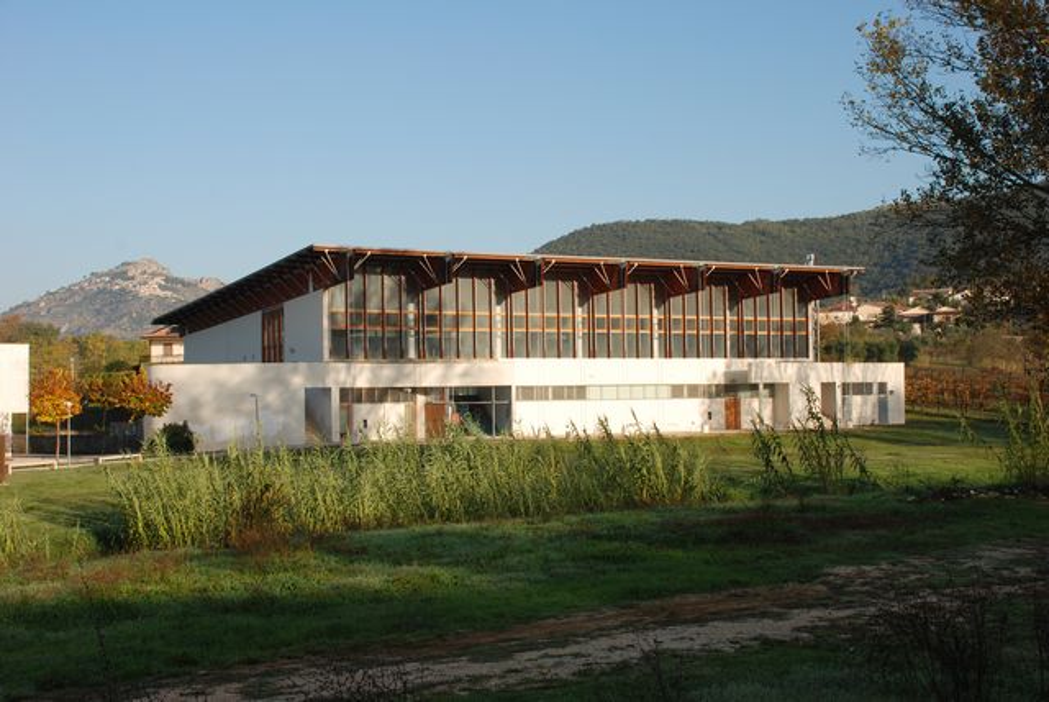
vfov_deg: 29.0
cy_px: 351
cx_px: 524
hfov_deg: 42.3
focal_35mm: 46
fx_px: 1356
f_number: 9
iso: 200
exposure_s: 1/320
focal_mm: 31
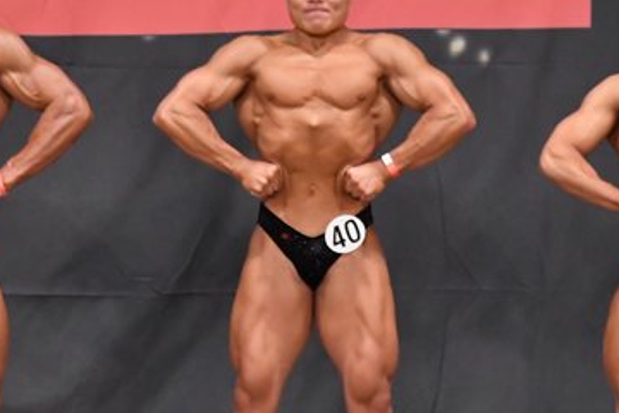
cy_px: 251
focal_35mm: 435
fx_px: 7479
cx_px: 285
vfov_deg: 3.2
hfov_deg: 4.7
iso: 6400
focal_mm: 135
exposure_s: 1/400
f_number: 5.6
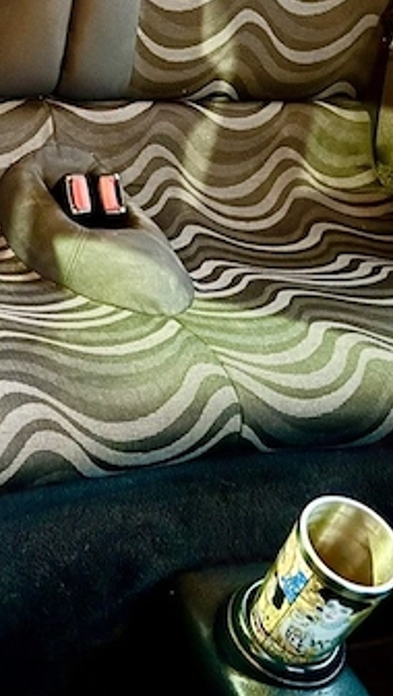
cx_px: 93
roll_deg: -16.3
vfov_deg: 33.4
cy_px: 219
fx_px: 1147
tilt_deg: -35.8
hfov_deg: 19.3
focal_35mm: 62
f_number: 1.78
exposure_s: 1/20
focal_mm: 6.76
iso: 1600
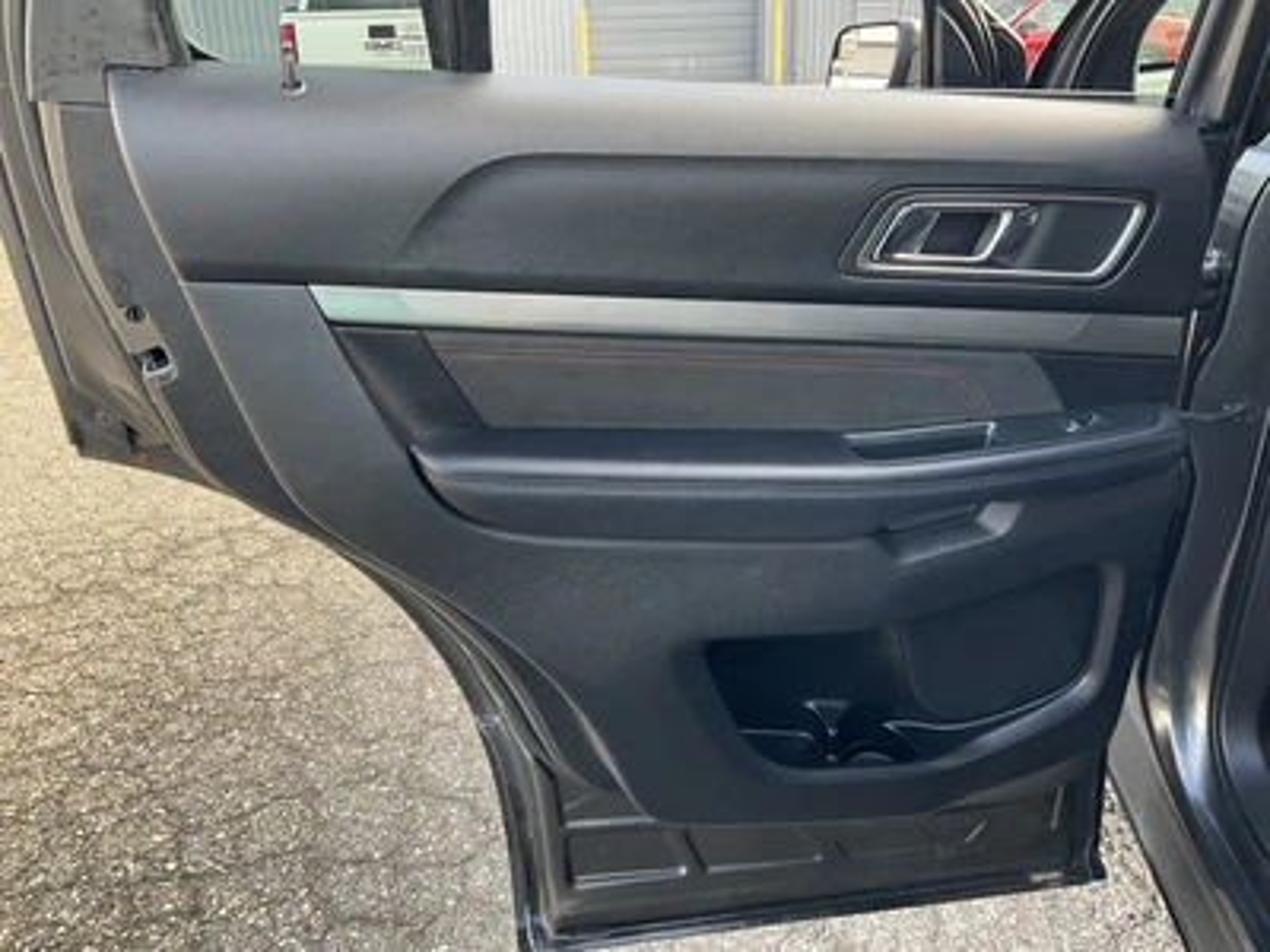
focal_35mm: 29
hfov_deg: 61.7
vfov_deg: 48.2
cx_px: 635
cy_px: 476
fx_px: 1064
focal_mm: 3
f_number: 1.8
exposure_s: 1/122
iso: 40
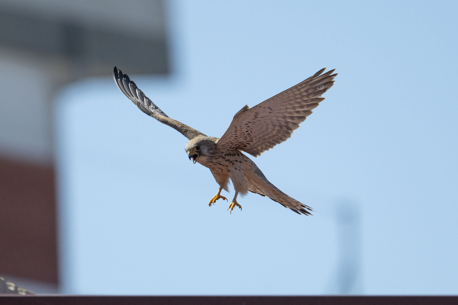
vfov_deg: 1.8
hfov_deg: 2.7
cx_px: 229
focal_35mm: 750
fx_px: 9541
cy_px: 152
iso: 400
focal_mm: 500
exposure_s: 1/2500
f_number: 6.7
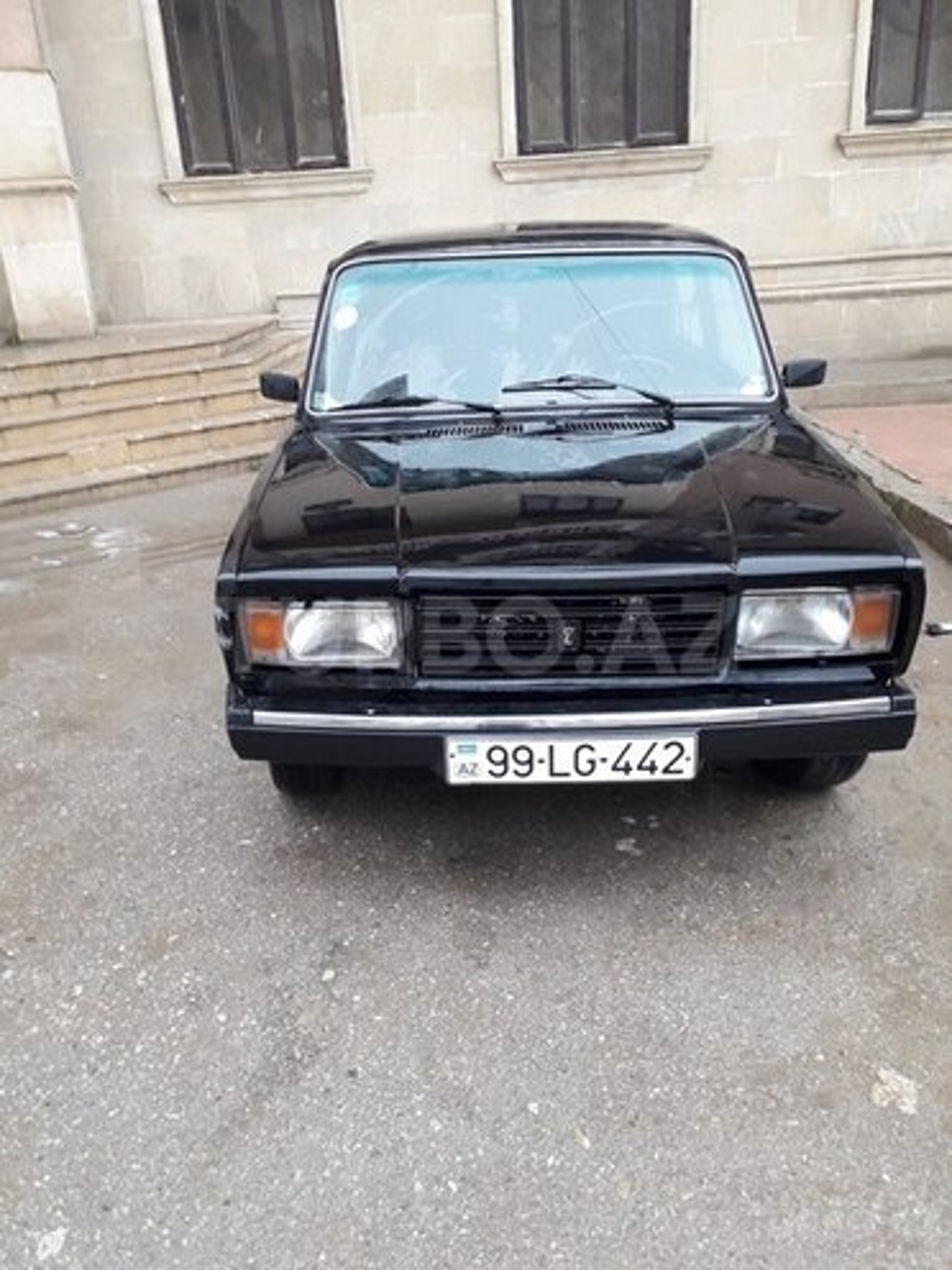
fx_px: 990
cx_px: 476
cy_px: 635
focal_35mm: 27
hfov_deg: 51.4
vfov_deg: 65.3
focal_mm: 3.6
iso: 100
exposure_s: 1/50
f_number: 1.9
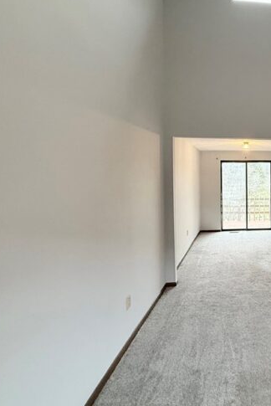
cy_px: 182
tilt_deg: -1.3
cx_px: 268
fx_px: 271
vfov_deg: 73.5
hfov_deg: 45.3
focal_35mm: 24
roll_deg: -0.7
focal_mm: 2.22
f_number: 2.2
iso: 320
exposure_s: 1/60
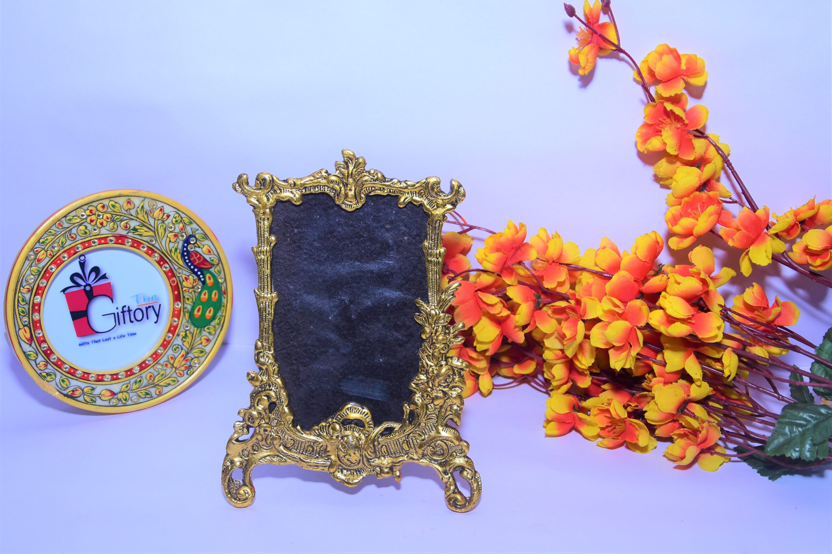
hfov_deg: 35.1
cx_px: 416
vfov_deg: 23.8
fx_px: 1317
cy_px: 277
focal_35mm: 57
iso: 250
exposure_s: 1/125
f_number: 5
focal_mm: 38
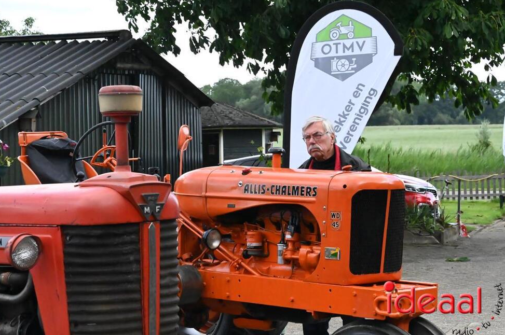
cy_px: 168
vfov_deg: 13.4
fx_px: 1429
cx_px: 251
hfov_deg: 20.0
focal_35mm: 102
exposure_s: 1/4000
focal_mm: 100
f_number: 16
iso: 32000
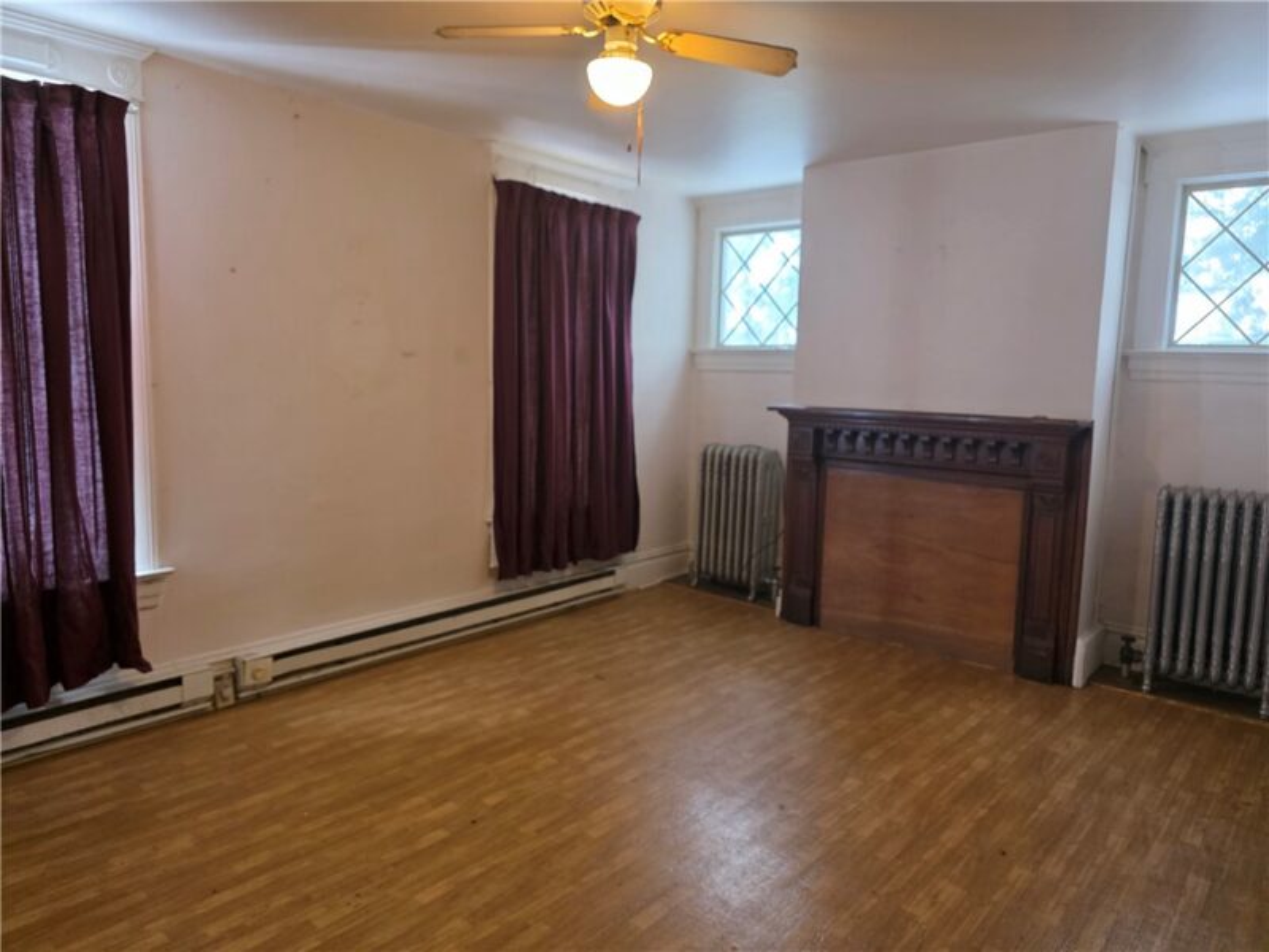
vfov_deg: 58.9
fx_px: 843
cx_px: 634
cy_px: 476
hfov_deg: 73.9
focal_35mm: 23
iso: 800
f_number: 1.7
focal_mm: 6.3
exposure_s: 1/120
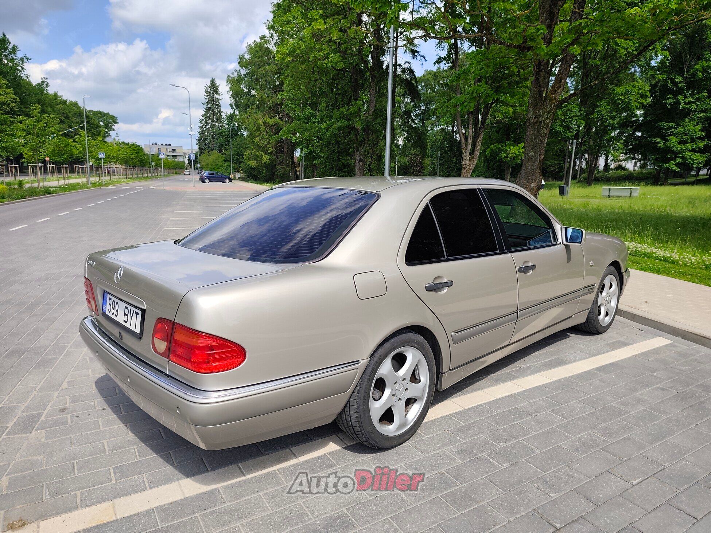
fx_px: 472
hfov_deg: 73.9
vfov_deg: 58.9
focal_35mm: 23
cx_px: 356
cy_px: 266
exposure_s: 1/787
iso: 50
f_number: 1.65
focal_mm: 6.19
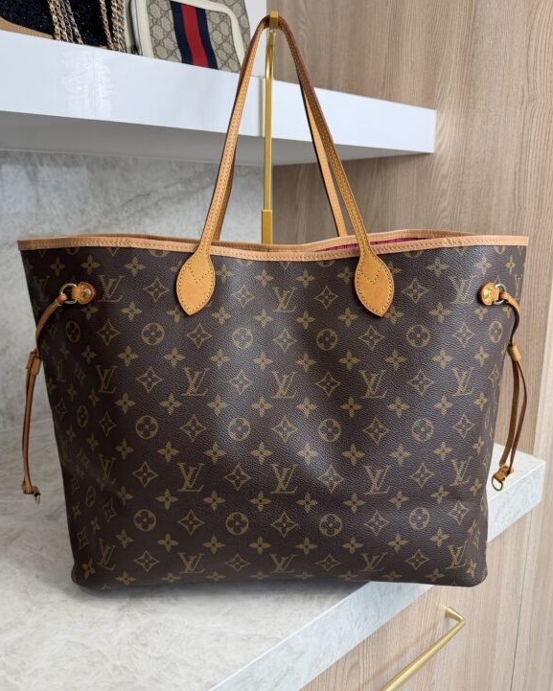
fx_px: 532
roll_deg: -0.5
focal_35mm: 26
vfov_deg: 65.8
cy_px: 309
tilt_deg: -12.4
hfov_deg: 54.9
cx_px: 268
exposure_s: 1/120
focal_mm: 6.76
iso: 80
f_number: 1.78
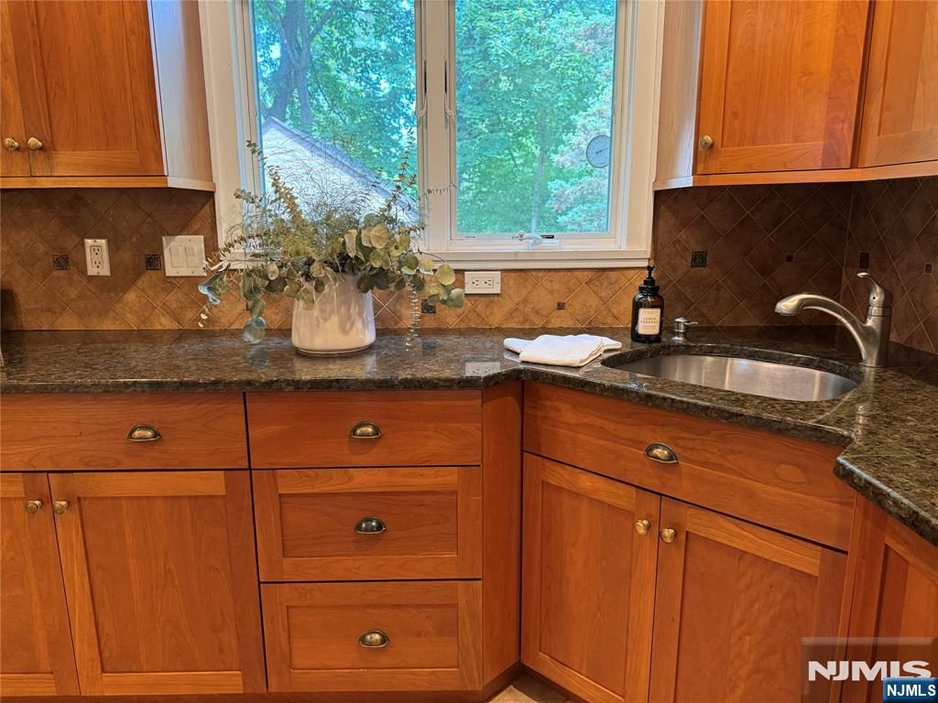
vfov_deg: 56.8
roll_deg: +0.2
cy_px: 352
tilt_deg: -12.0
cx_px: 469
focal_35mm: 24
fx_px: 650
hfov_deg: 71.6
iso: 250
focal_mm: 6.76
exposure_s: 1/60
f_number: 1.78
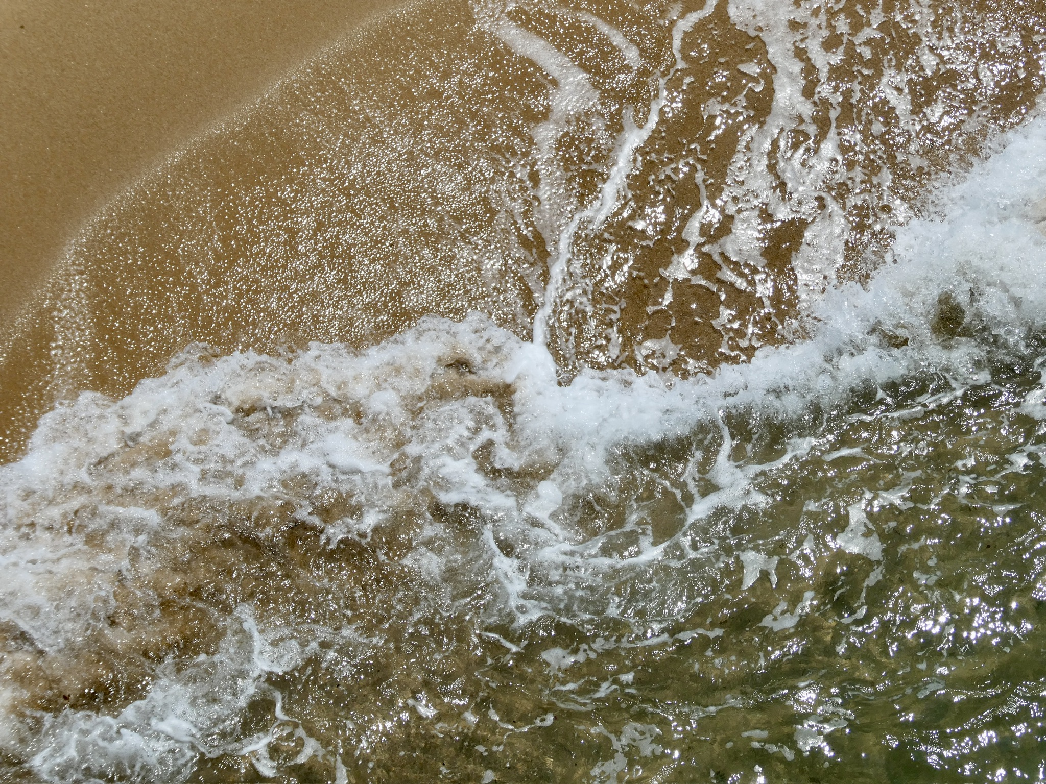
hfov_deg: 17.1
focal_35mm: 115
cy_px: 392
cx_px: 523
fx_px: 3475
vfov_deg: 12.9
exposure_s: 1/1300
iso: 80
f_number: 5.1
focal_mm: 20.6
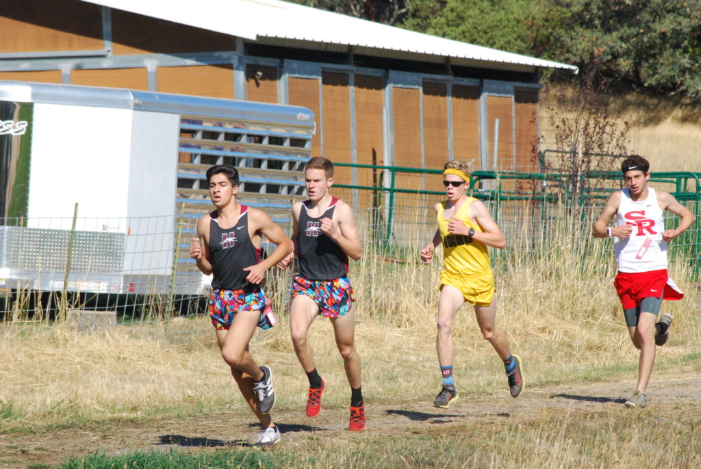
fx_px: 5847
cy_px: 234
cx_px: 350
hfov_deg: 6.9
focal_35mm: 300
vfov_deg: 4.6
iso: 1000
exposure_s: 1/1250
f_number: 13
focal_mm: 200
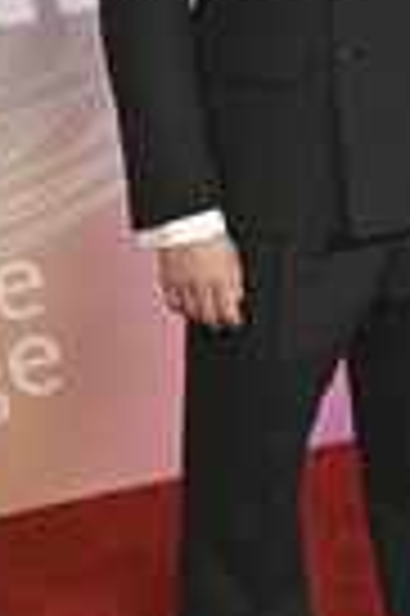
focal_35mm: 167
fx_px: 2860
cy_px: 144
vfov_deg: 12.3
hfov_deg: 8.2
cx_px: 320
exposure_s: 1/320
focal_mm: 57
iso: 2000
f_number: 4
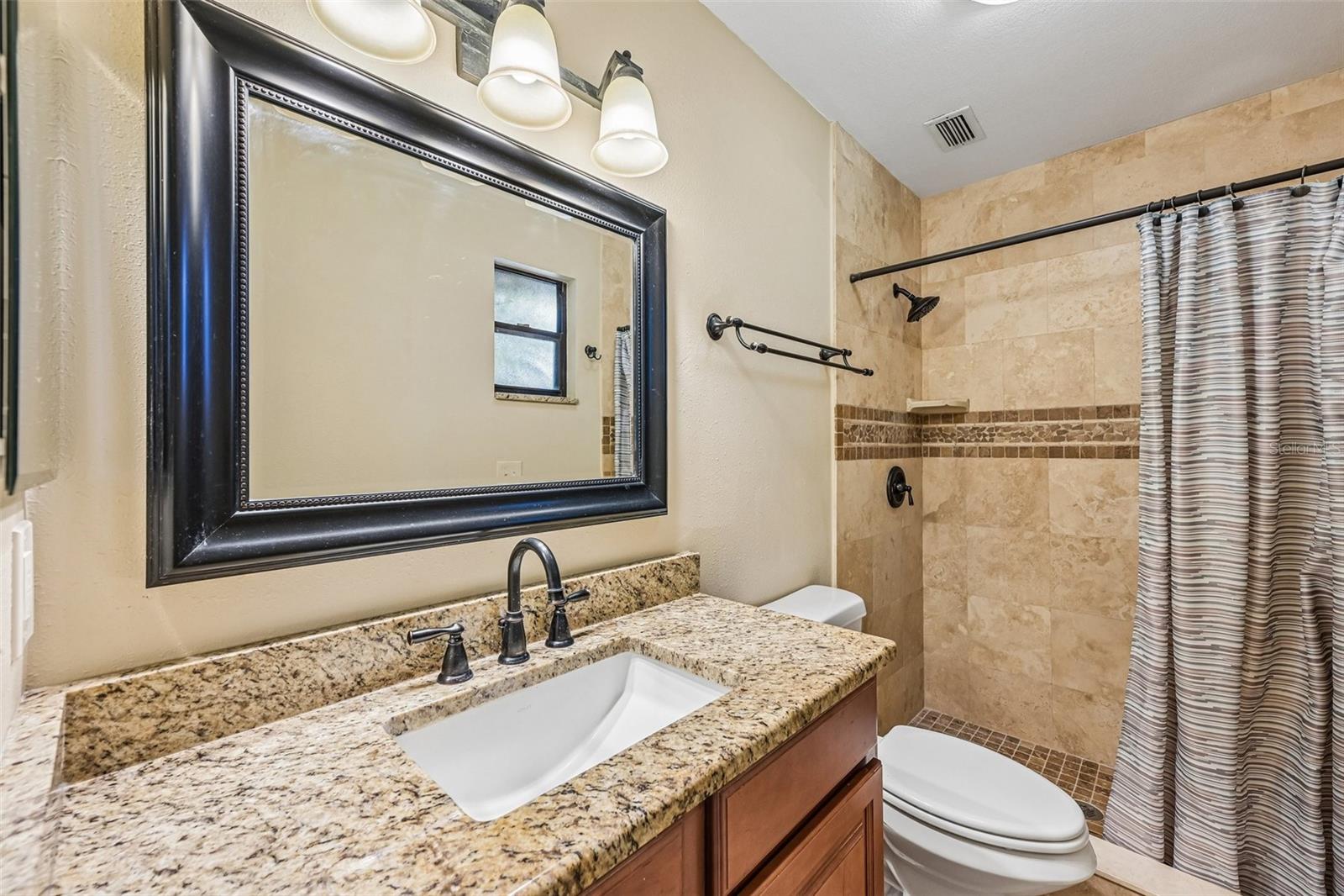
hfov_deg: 104.3
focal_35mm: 14
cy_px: 448
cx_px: 672
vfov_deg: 81.2
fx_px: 523
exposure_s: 1/20
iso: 400
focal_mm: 14
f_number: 8
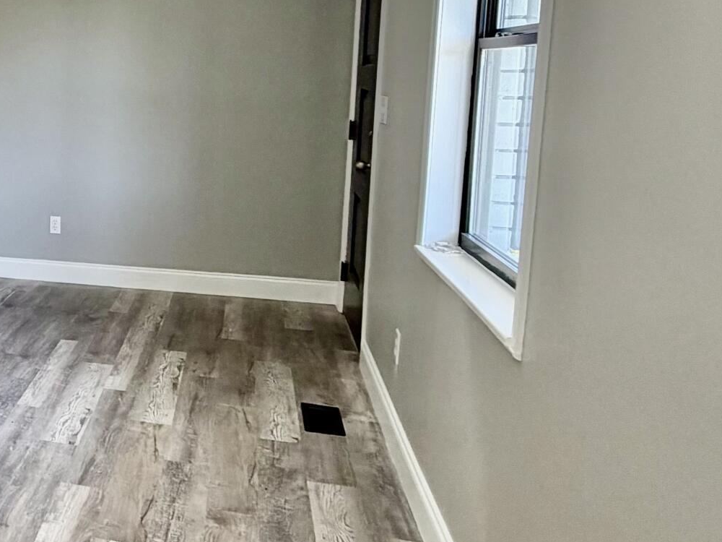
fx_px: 876
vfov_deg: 34.0
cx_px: -92
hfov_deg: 36.9
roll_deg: +0.3
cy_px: 175
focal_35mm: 42
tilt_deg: -5.9
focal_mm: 2.22
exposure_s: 1/120
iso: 125
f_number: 2.2
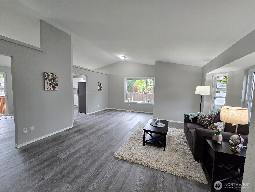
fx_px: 96
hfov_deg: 106.2
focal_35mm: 13
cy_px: 96
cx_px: 128
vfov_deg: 89.9
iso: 200
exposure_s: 1/60
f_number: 2.2
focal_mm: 2.2
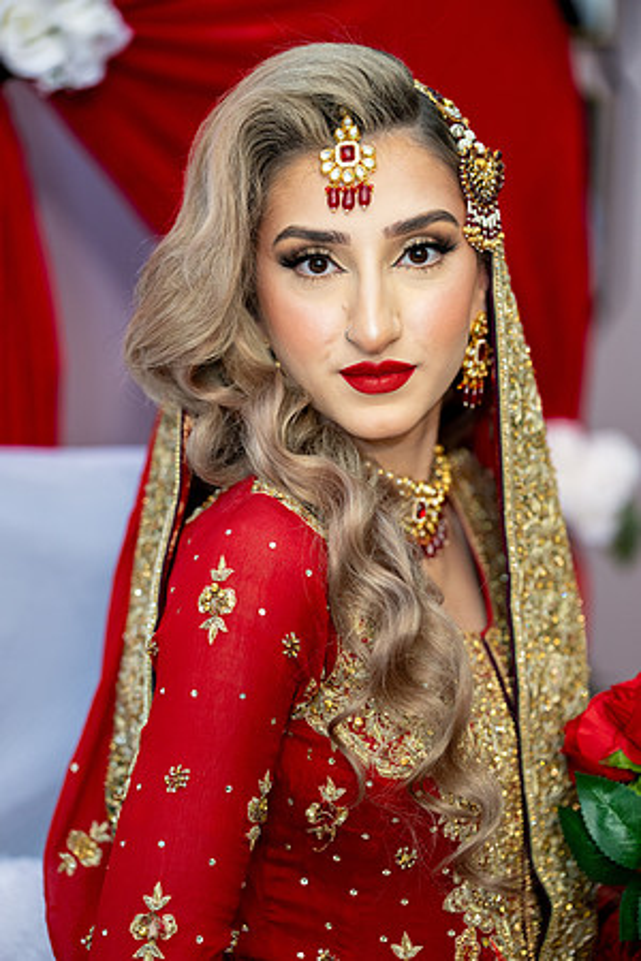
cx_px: 320
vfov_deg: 21.5
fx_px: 2537
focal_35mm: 95
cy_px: 480
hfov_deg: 14.4
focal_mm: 95
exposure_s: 1/200
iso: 1000
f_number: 2
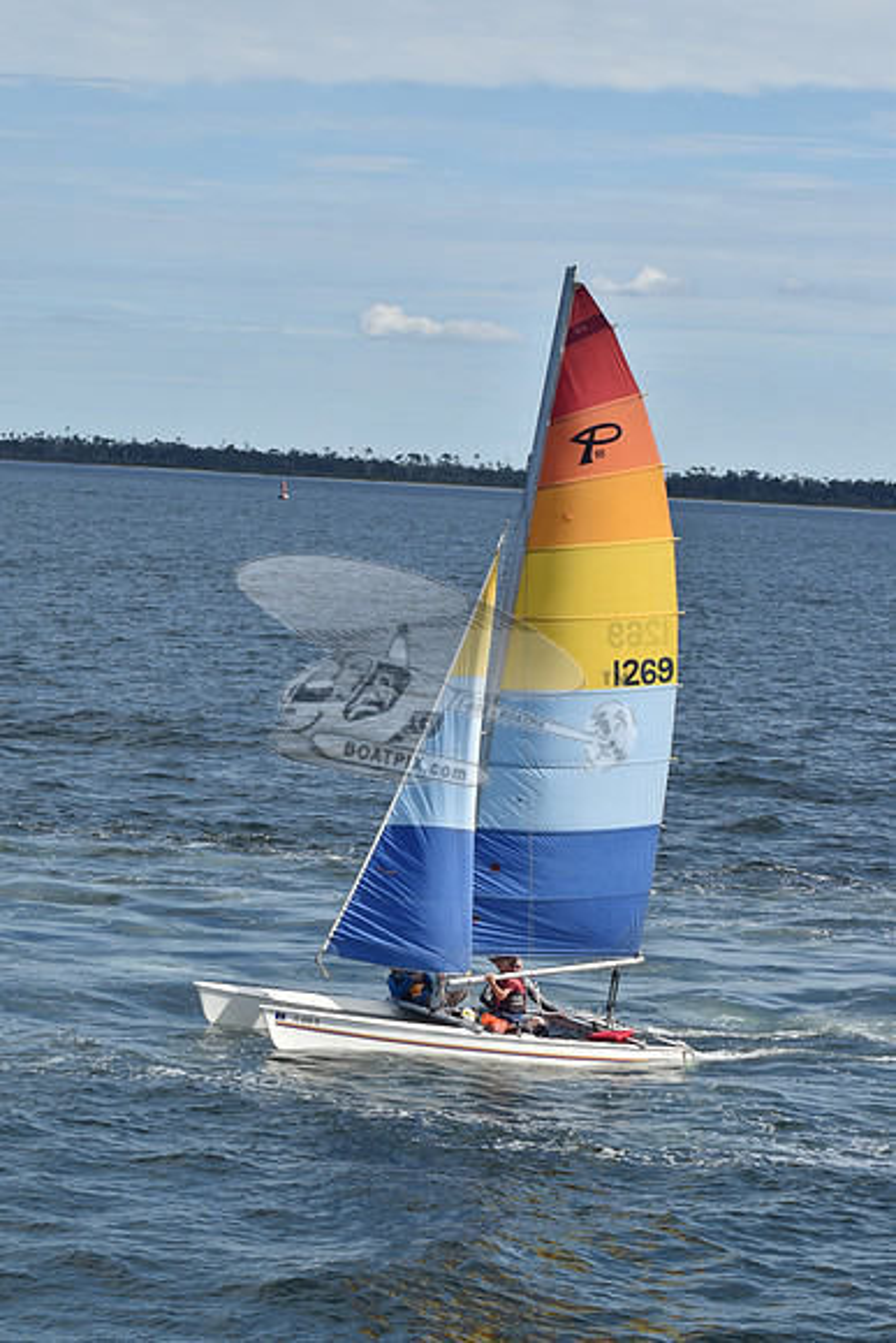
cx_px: 448
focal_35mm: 123
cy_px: 672
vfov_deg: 16.6
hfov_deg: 11.2
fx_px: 4589
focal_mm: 82
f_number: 11
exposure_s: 1/1000
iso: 400
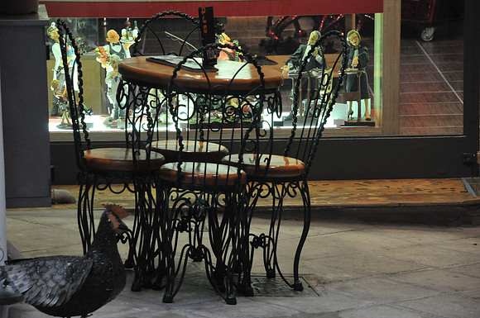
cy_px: 159
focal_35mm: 202
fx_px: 2696
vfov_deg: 6.8
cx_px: 240
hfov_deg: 10.2
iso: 1250
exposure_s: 1/25
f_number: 8
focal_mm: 135
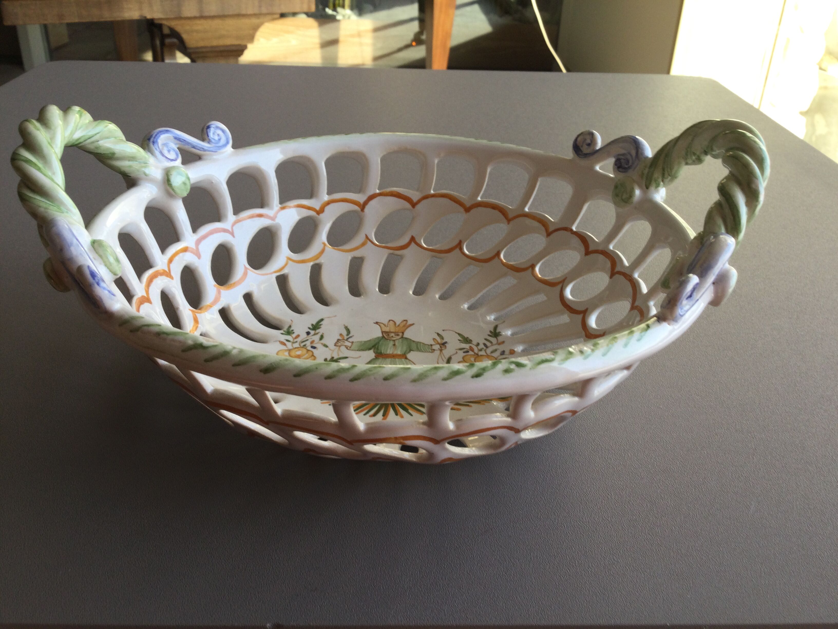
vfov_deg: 45.4
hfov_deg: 58.4
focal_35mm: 31
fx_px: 750
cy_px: 314
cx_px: 419
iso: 25
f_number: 2.4
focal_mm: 3.3
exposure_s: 1/106
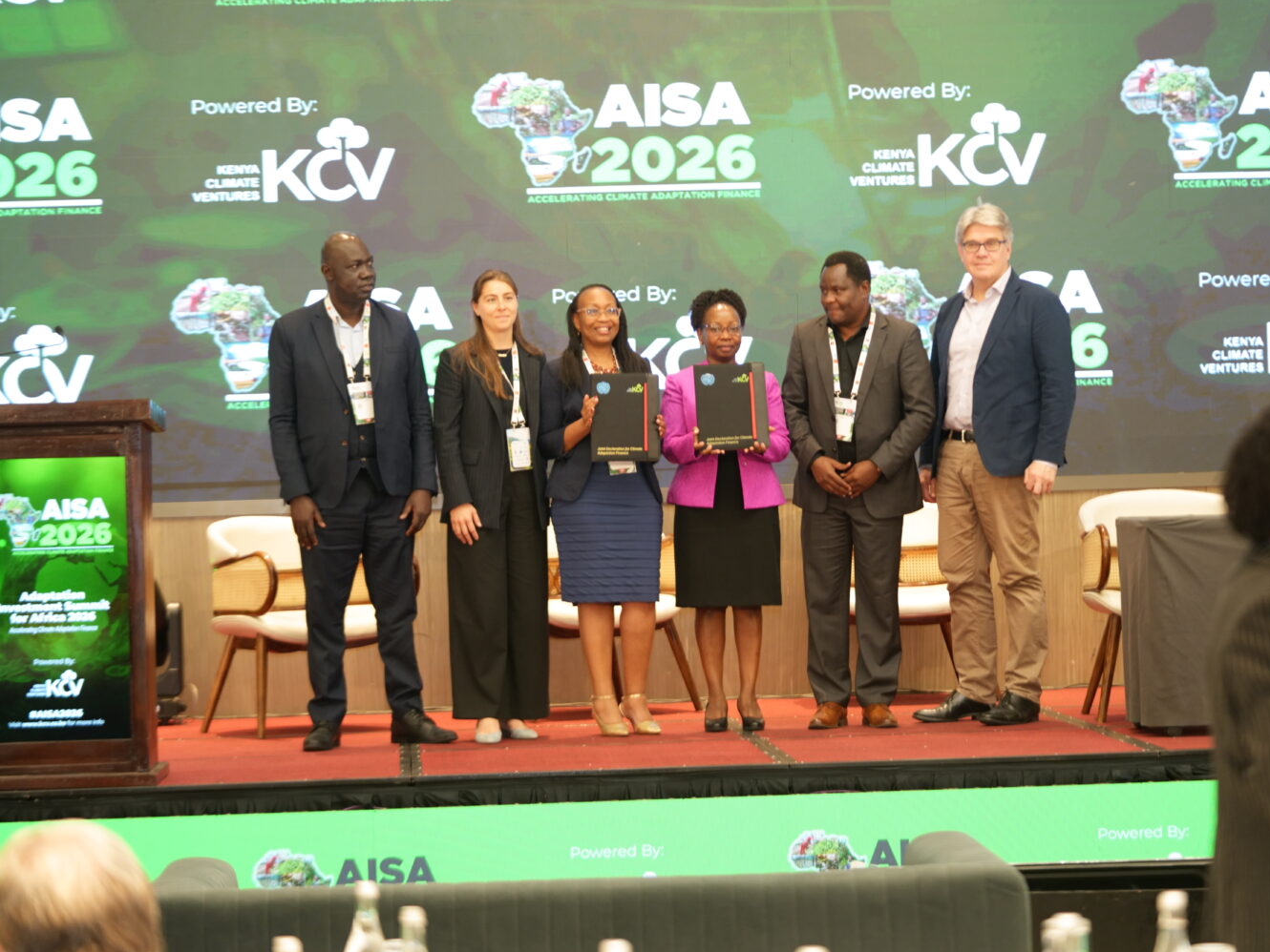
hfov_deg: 19.1
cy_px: 476
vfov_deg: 14.4
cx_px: 670
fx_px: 3780
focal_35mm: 103
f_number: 2.8
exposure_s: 1/80
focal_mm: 95
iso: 1250
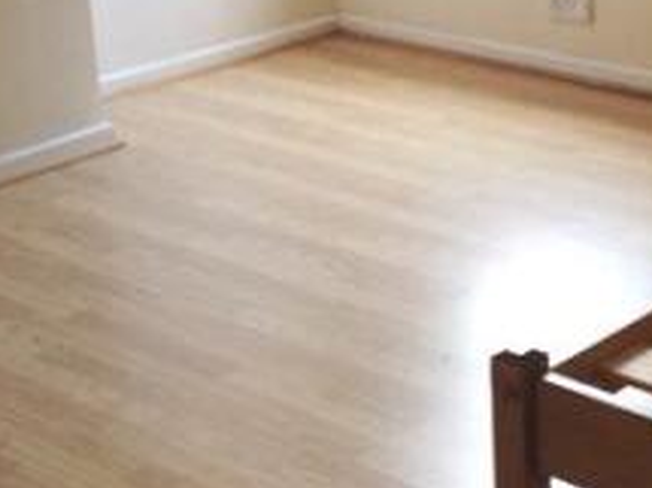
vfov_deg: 15.5
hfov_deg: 20.5
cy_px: 186
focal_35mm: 95
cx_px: 462
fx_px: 1788
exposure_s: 1/60
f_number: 2.4
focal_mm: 4.28
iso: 64
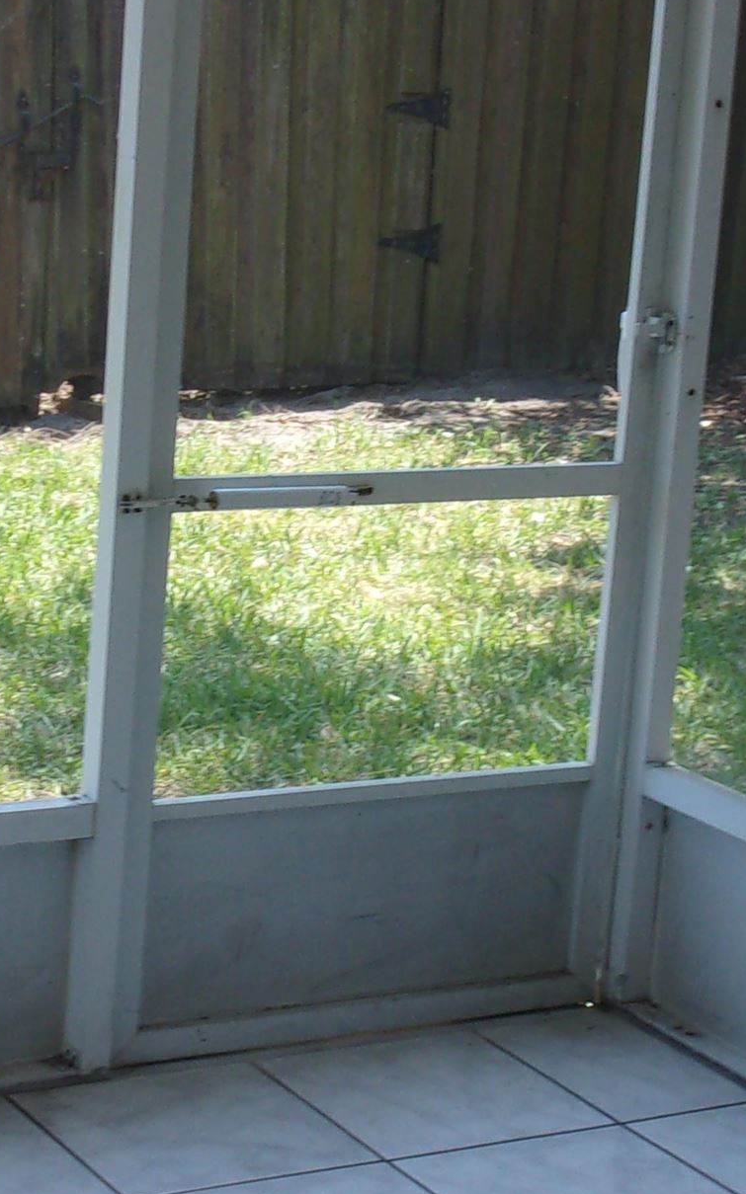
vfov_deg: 21.4
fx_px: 3157
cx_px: 337
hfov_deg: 13.5
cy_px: 526
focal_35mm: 97
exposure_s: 1/85
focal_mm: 6.4
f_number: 4.5
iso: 80
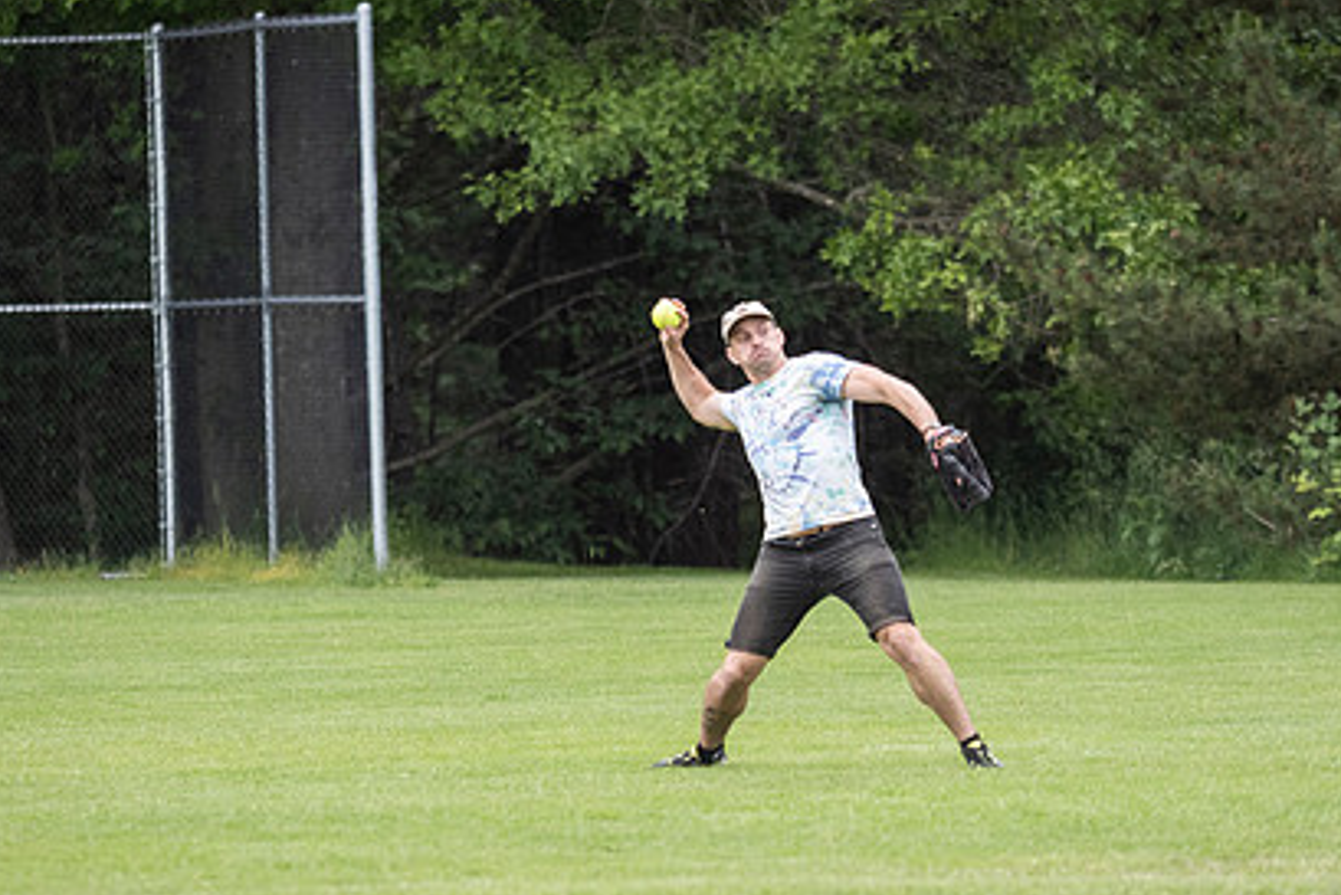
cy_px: 615
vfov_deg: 3.3
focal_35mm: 419
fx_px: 15612
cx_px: 646
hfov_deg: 4.9
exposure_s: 1/1600
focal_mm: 142
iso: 640
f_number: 2.8
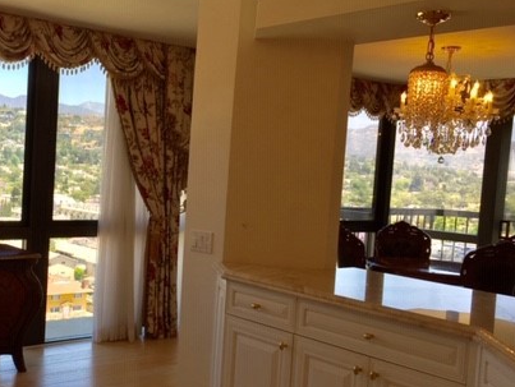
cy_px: 211
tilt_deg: -2.2
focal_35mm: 46
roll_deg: -4.4
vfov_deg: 31.5
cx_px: 130
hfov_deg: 40.1
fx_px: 685
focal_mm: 4.15
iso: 32
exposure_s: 1/191
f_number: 2.2
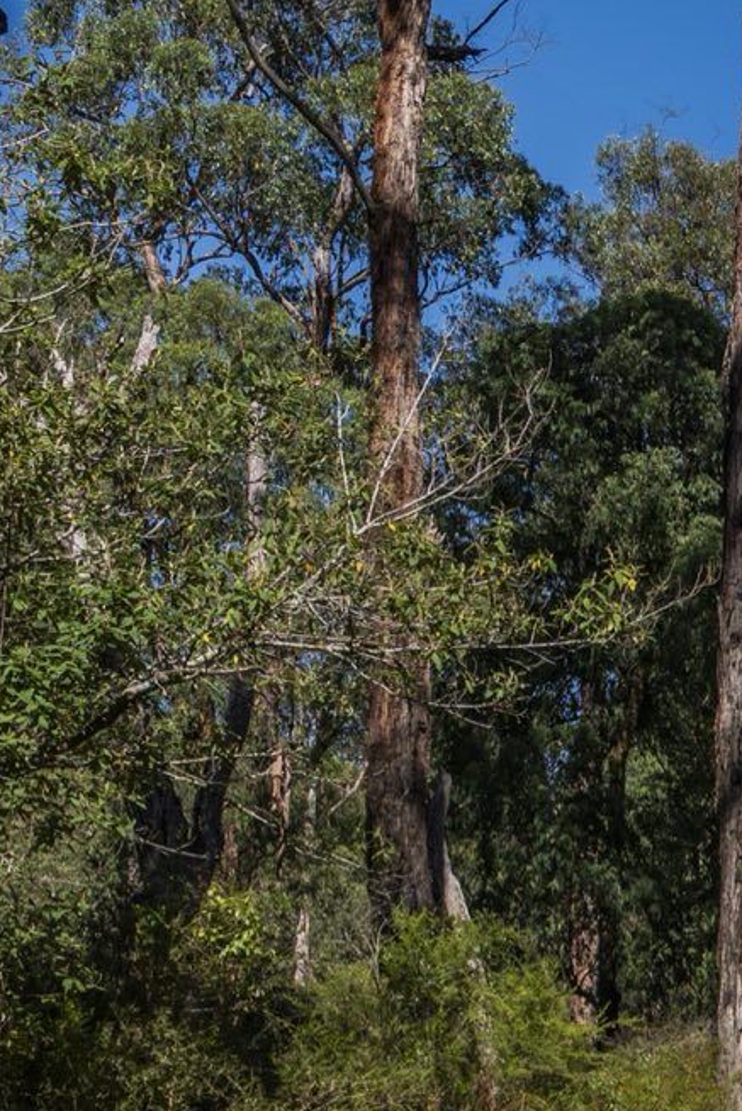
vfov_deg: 23.4
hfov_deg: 13.9
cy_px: 936
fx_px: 2626
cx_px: 1426
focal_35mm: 85
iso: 200
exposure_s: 1/1000
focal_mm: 29
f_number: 7.1
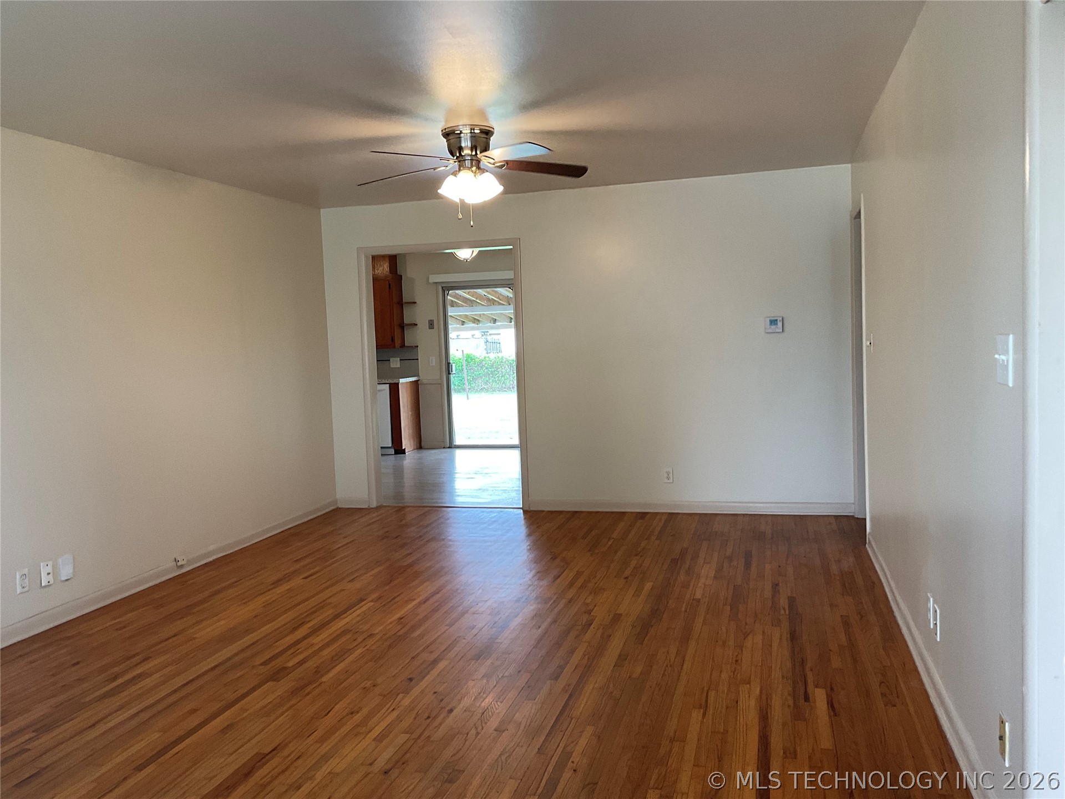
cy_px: 400
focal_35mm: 29
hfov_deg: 61.7
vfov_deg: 48.2
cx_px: 532
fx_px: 892
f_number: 1.8
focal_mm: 3
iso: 80
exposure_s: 1/60
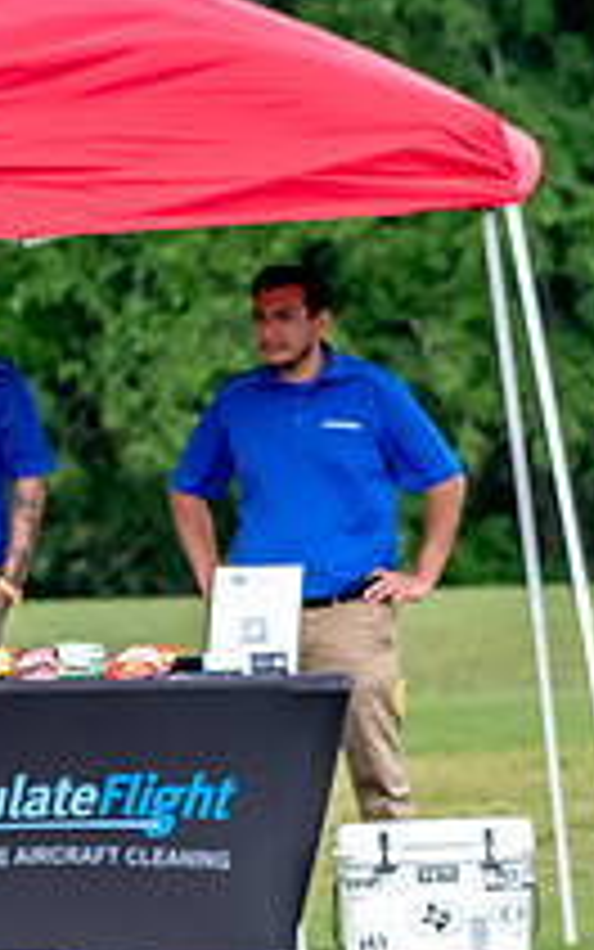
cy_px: 723
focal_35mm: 841
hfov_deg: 1.6
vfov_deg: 2.5
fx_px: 21768
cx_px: -410
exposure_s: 1/2000
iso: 2200
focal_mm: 200
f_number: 5.6
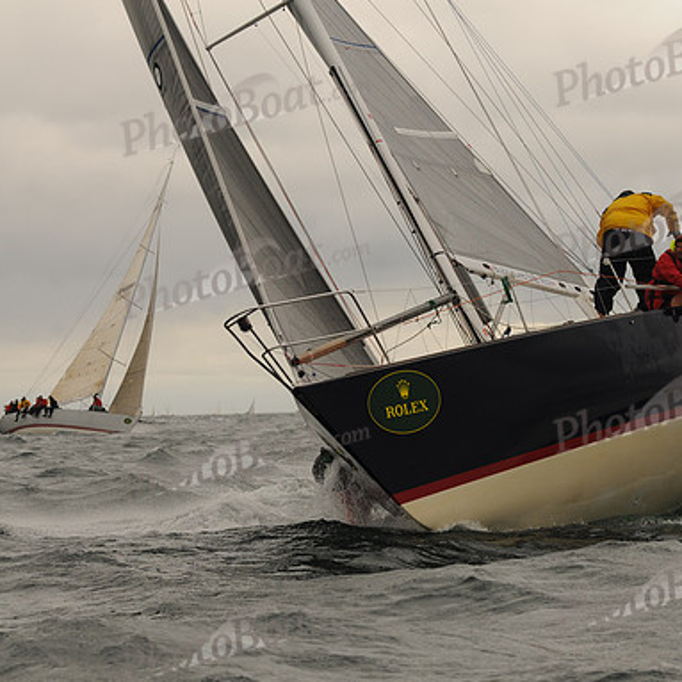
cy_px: 341
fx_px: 3009
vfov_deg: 12.9
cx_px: 461
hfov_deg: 12.9
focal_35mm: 135
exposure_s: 1/1000
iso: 200
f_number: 5
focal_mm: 70
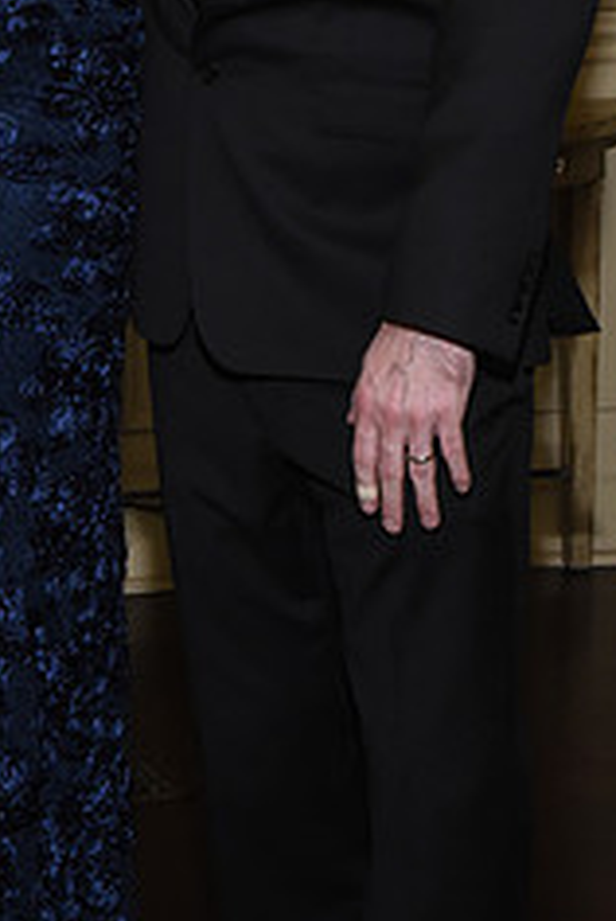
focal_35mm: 135
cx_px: 119
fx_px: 3455
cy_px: 4
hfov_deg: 10.2
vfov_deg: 14.9
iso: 2500
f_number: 13
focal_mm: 55
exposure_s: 1/100
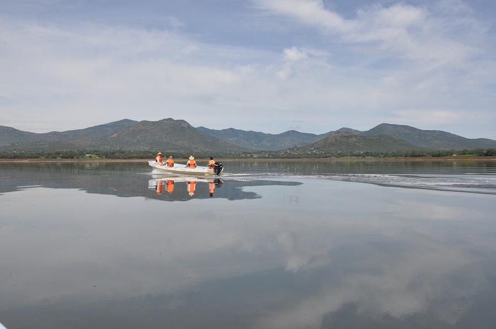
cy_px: 164
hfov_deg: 53.2
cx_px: 248
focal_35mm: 36
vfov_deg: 36.8
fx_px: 495
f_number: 11
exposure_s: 1/500
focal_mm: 24
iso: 200
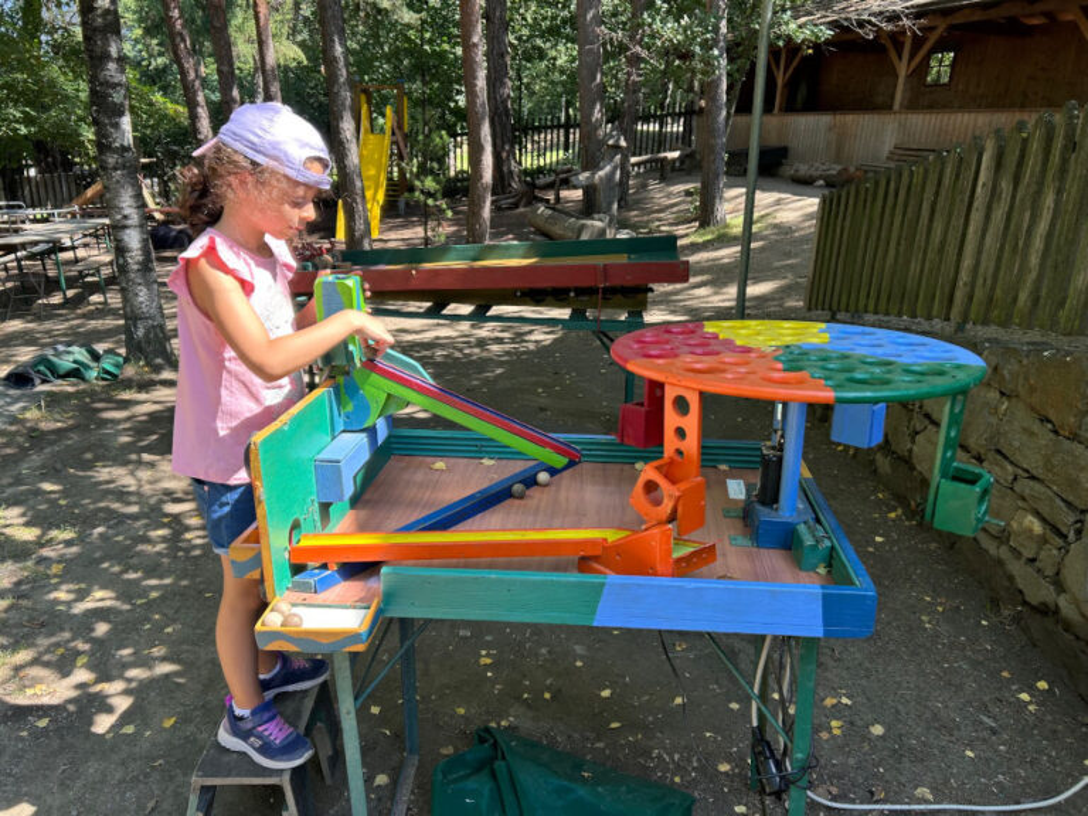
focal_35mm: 26
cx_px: 544
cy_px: 408
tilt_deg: -18.4
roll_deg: -1.6
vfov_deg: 53.1
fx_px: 817
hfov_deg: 67.3
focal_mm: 5.7
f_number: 1.5
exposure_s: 1/601
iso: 50
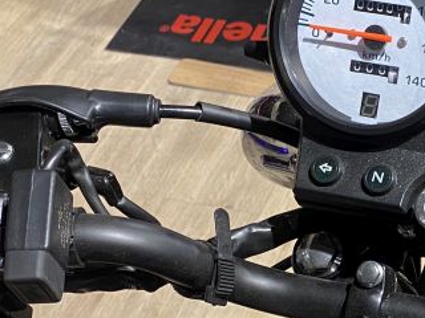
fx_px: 1056
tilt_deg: -51.1
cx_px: 486
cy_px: 284
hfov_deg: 21.4
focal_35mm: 86
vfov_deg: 16.9
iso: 64
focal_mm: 4.25
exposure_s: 1/50
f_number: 1.8
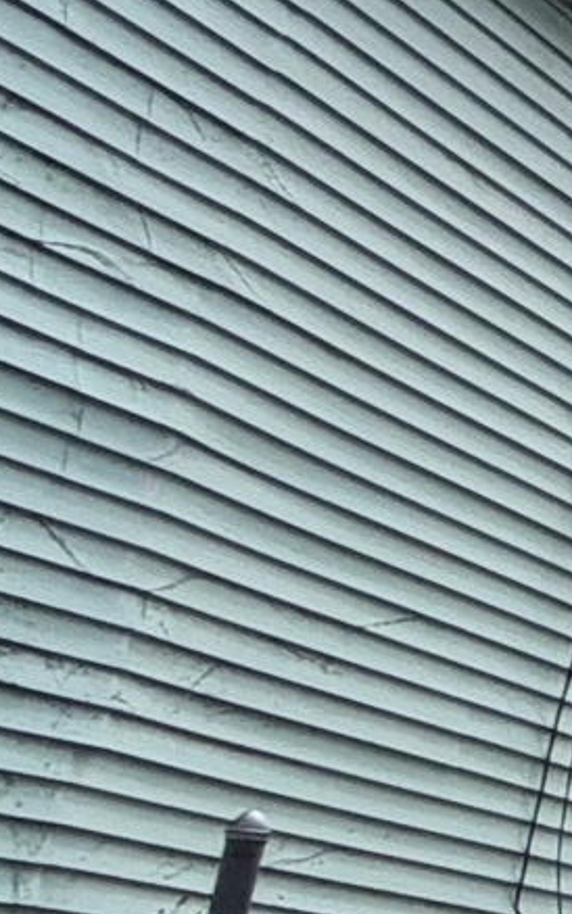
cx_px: 2929
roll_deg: -0.1
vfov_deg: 20.0
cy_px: 557
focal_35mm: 104
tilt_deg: +14.3
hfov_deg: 6.2
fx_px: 2592
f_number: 2.2
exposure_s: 1/985
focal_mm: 2.22
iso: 32
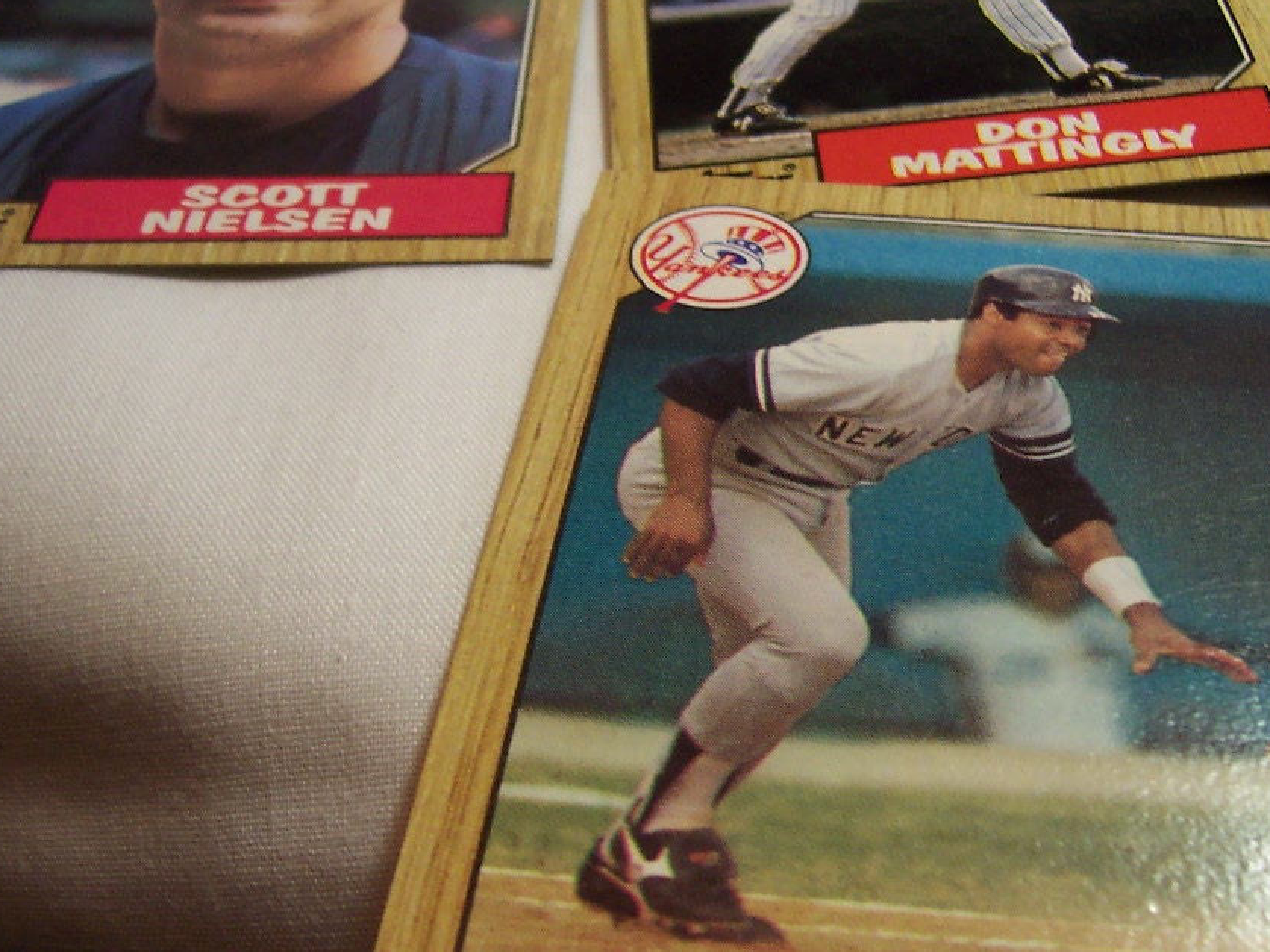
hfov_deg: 36.0
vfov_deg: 27.5
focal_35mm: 53
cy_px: 471
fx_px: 1944
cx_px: 791
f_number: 2.8
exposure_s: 1/30
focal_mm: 5.6
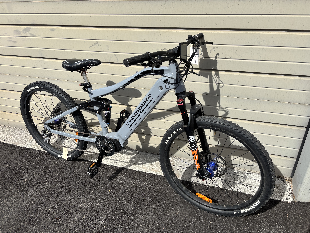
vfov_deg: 53.1
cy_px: 116
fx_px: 233
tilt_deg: -29.0
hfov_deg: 67.3
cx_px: 155
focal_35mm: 26
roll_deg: +1.3
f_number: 1.6
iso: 50
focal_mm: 5.96
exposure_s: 1/3937
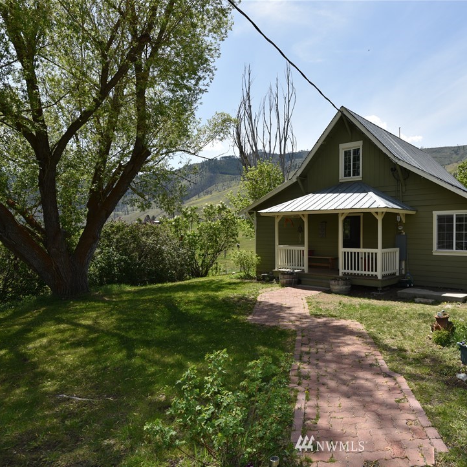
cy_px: 234
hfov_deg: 64.5
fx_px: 351
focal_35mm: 23
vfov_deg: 67.3
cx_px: 331
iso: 100
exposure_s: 1/200
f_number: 9
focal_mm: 18
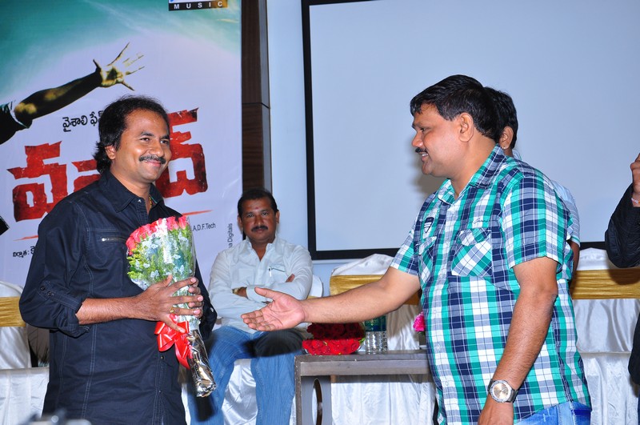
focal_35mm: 72
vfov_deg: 18.9
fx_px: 1278
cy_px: 212
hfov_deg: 28.1
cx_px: 320
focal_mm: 48
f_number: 9
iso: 320
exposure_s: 1/125
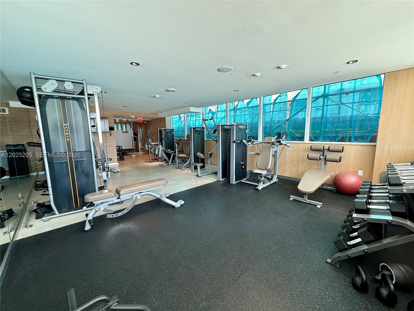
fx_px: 167
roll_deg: -0.2
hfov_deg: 102.1
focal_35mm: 14
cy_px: 156
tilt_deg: -7.2
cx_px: 207
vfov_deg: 85.7
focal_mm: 2.22
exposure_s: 1/99
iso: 80
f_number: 2.2
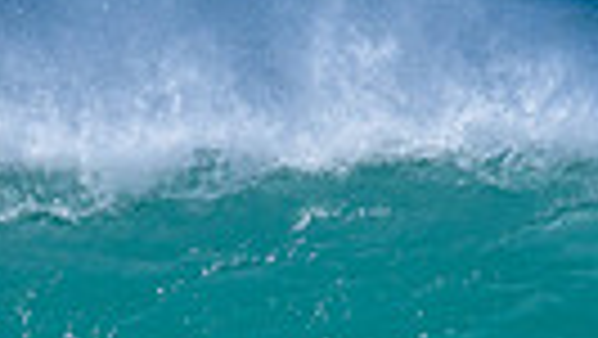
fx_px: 40697
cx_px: 292
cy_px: 489
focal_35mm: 2565
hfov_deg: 0.8
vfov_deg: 0.5
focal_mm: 560
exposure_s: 1/2000
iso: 500
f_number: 8
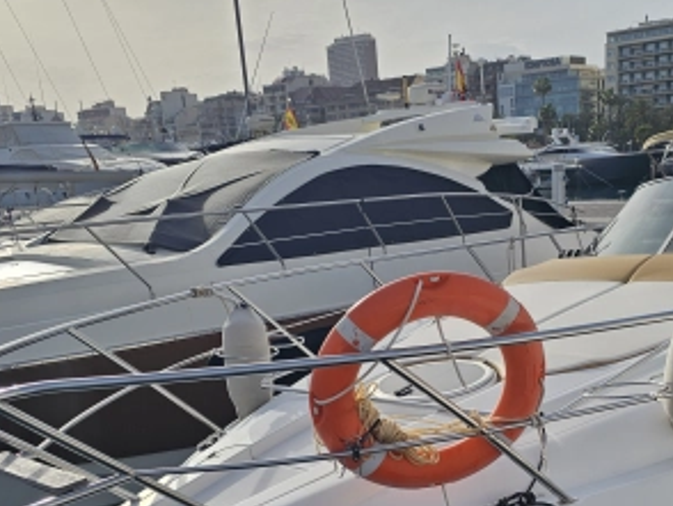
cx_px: 467
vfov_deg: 32.5
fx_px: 837
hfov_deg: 43.0
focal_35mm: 43
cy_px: 420
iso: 10
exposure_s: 1/1129
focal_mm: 6.3
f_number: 1.7
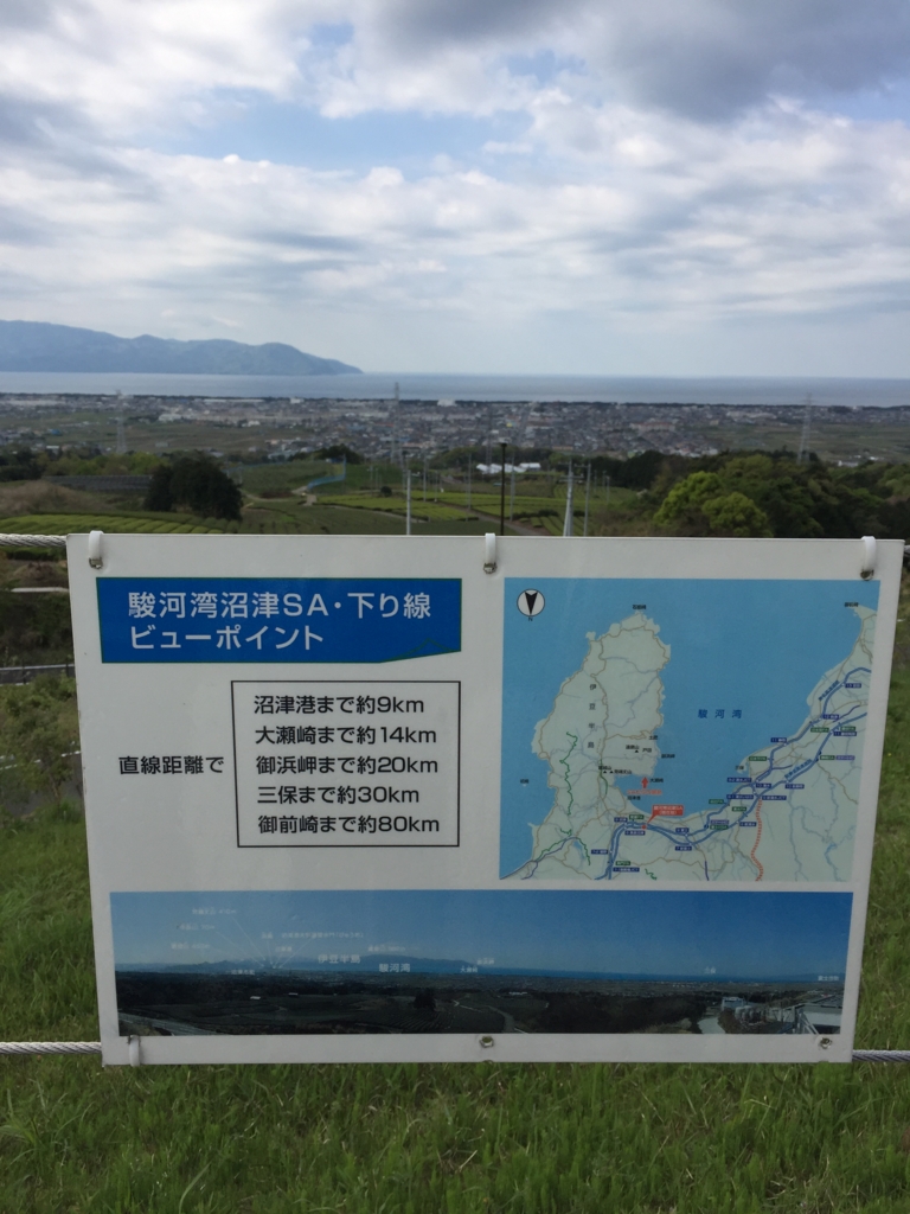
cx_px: 455
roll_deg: -1.3
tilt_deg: -13.2
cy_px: 607
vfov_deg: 61.7
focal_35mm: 29
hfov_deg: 48.2
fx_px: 1016
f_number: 2.2
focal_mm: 4.15
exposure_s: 1/2083
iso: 32
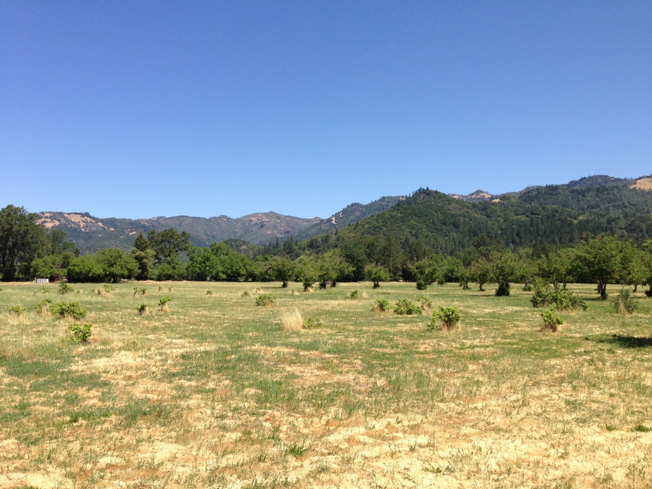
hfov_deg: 55.4
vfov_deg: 42.9
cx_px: 326
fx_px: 622
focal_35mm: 33
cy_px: 244
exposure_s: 1/1427
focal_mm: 4.13
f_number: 2.4
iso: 50
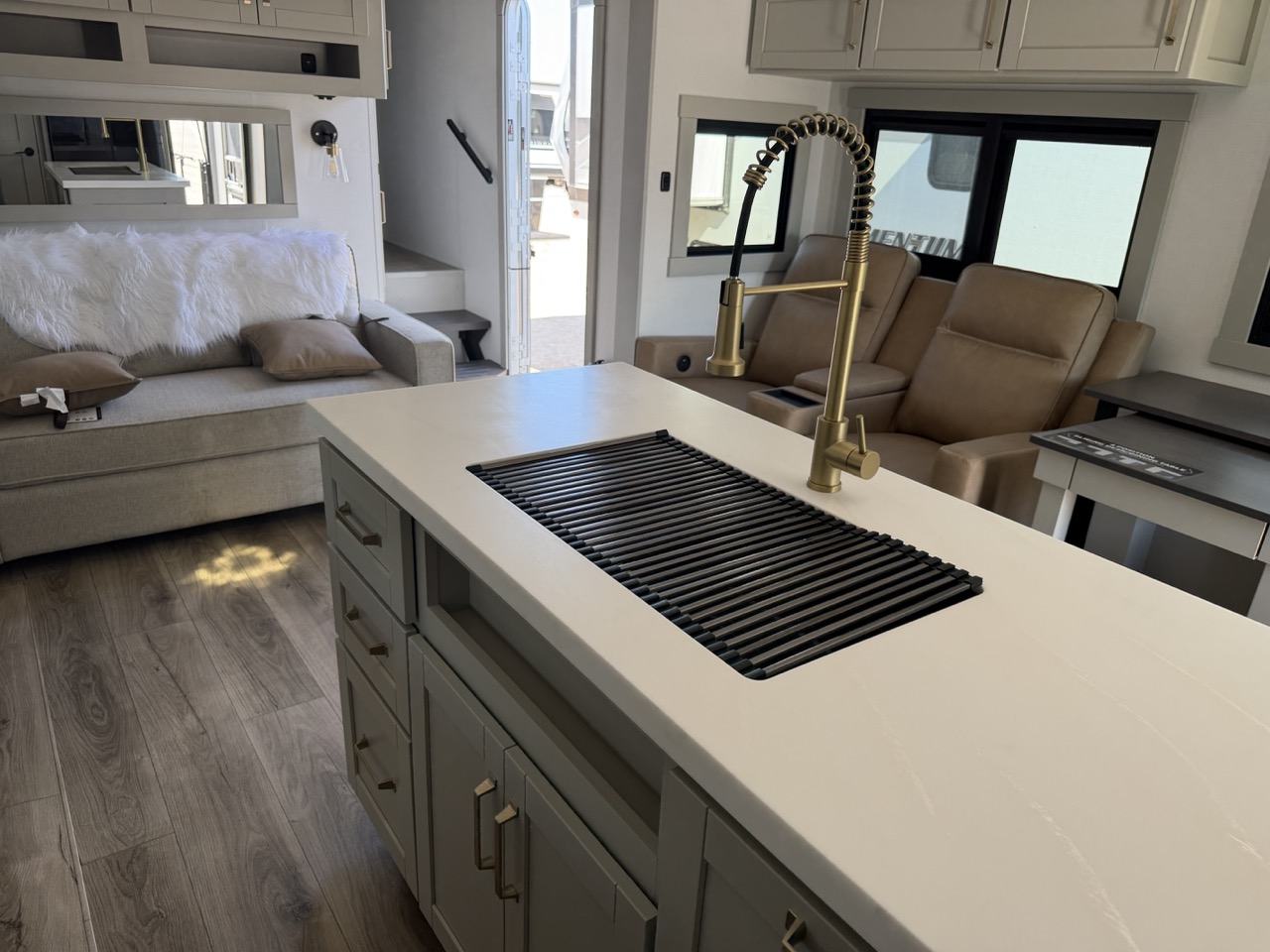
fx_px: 881
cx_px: 635
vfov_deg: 56.8
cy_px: 476
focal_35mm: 24
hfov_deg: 71.6
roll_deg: -3.4
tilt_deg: -16.3
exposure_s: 1/121
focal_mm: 6.76
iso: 80
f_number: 1.78
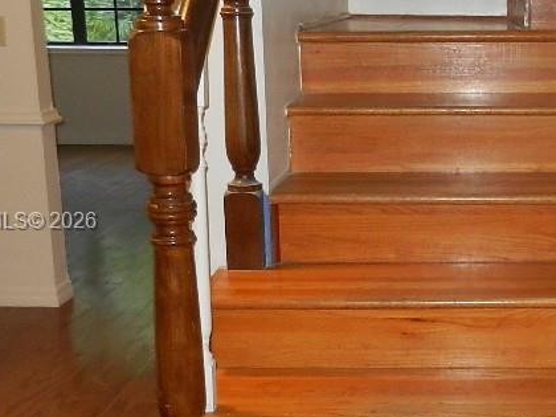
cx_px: 495
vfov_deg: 24.0
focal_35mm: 61
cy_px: 222
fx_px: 980
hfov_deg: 30.4
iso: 250
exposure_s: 1/30
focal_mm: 4.5
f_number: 3.5
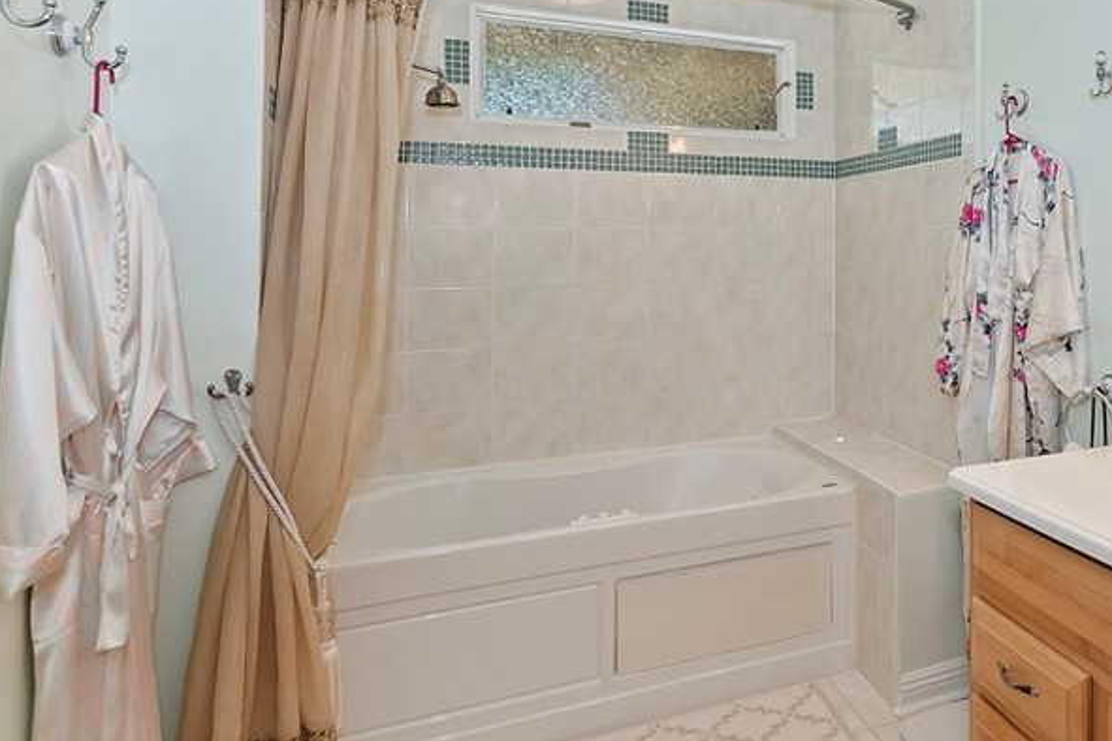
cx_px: 898
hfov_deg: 63.1
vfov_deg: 48.6
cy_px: 242
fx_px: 803
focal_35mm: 26
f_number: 8
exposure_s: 1/30
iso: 400
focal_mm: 10
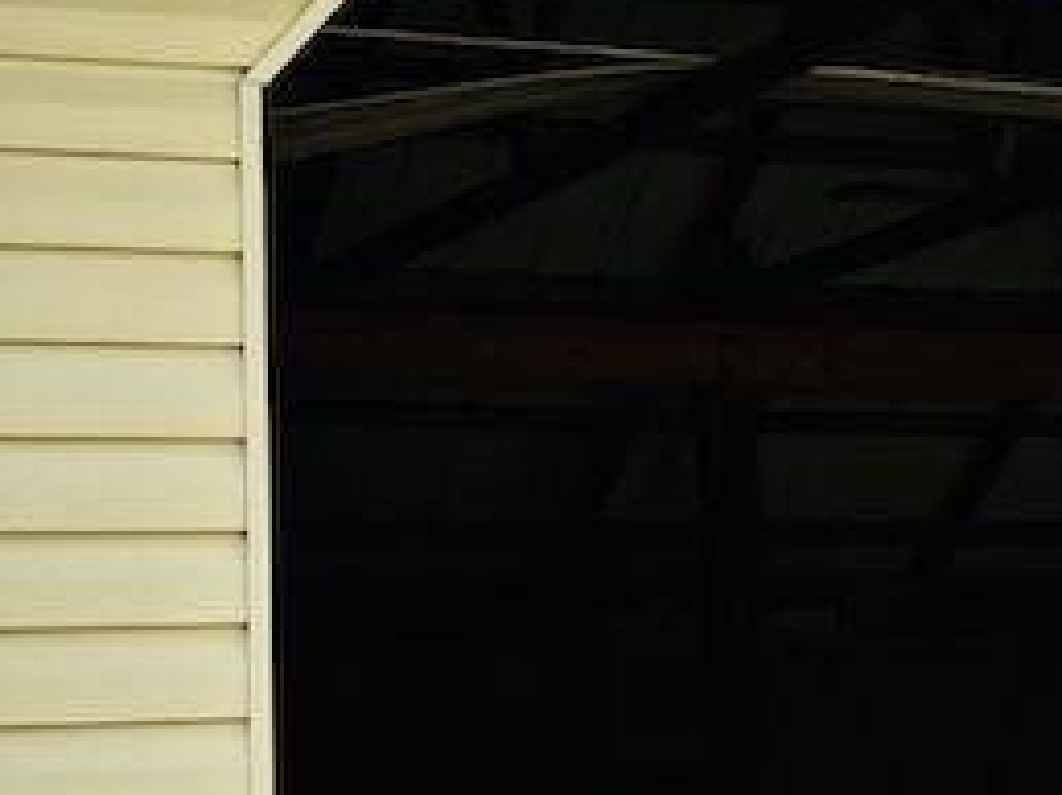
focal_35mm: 129
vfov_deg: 11.5
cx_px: 1317
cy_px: 465
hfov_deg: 14.7
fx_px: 3954
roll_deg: +1.8
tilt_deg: +6.1
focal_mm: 5.96
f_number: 1.6
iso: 50
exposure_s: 1/2398
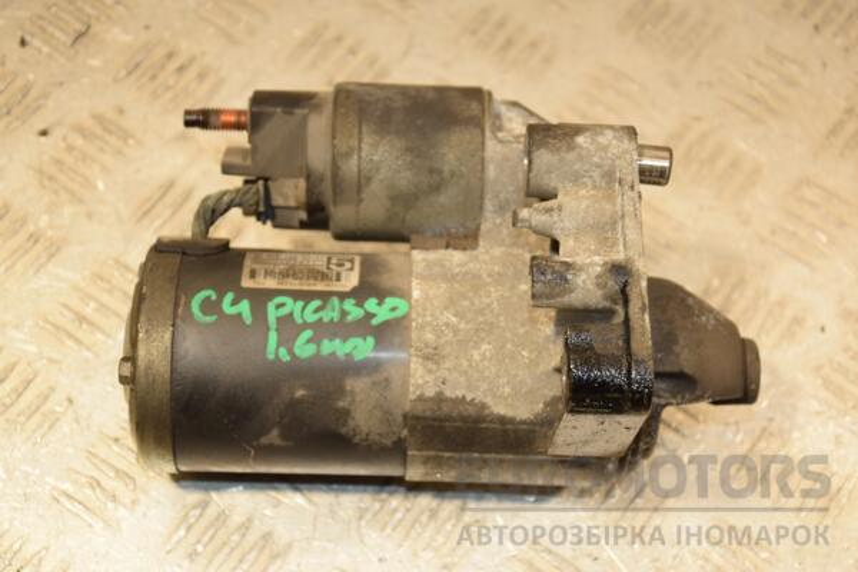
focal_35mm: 75
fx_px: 1787
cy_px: 286
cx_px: 429
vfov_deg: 18.2
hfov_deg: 27.0
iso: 800
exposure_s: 1/200
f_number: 5
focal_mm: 50
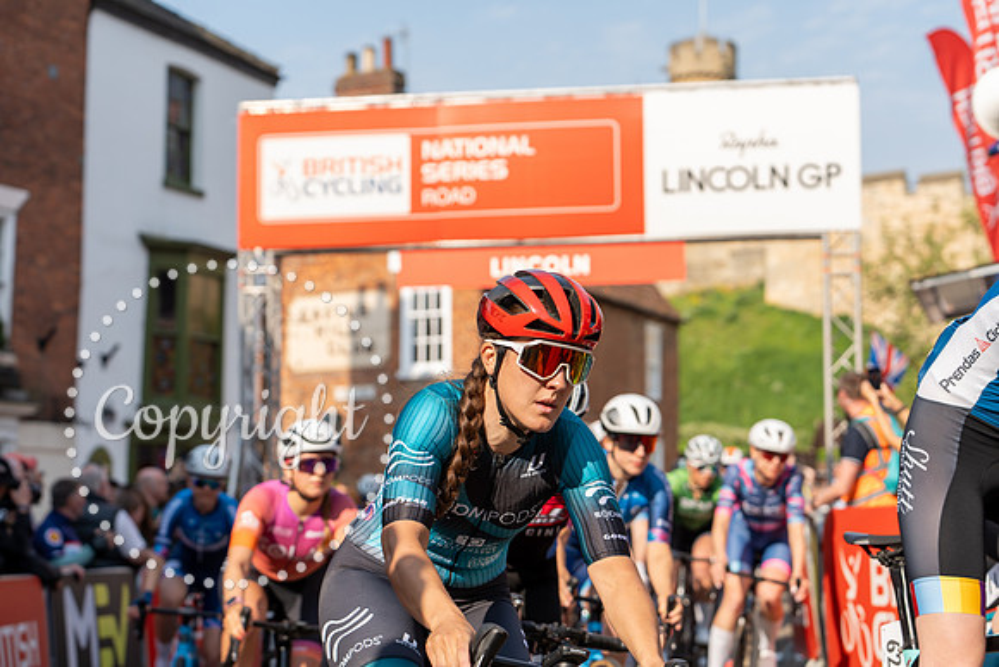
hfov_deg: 28.8
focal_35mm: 70
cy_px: 334
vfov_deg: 19.5
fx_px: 1943
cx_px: 500
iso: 200
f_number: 4
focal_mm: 70
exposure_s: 1/1000
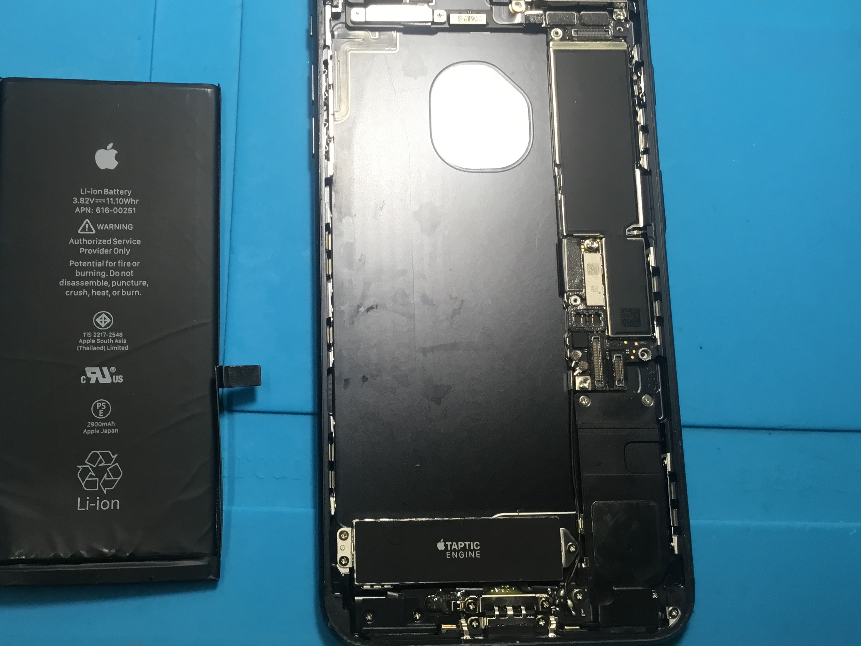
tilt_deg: -77.5
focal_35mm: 39
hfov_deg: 47.6
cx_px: 345
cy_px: 307
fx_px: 970
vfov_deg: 36.8
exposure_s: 1/40
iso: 25
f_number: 2.4
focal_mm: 3.3
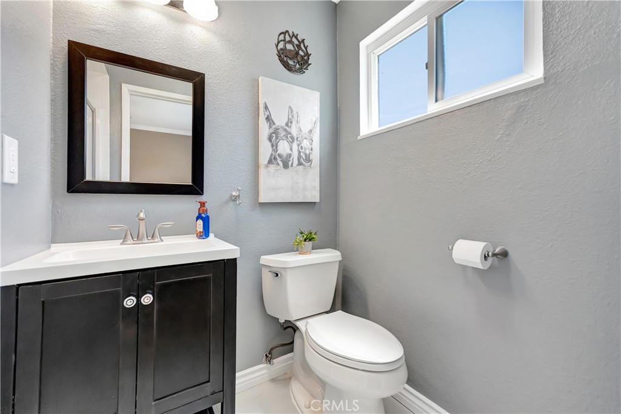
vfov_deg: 77.3
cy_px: 207
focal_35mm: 15
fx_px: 259
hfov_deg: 100.4
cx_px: 310
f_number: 2.8
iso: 500
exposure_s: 1/320
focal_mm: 10
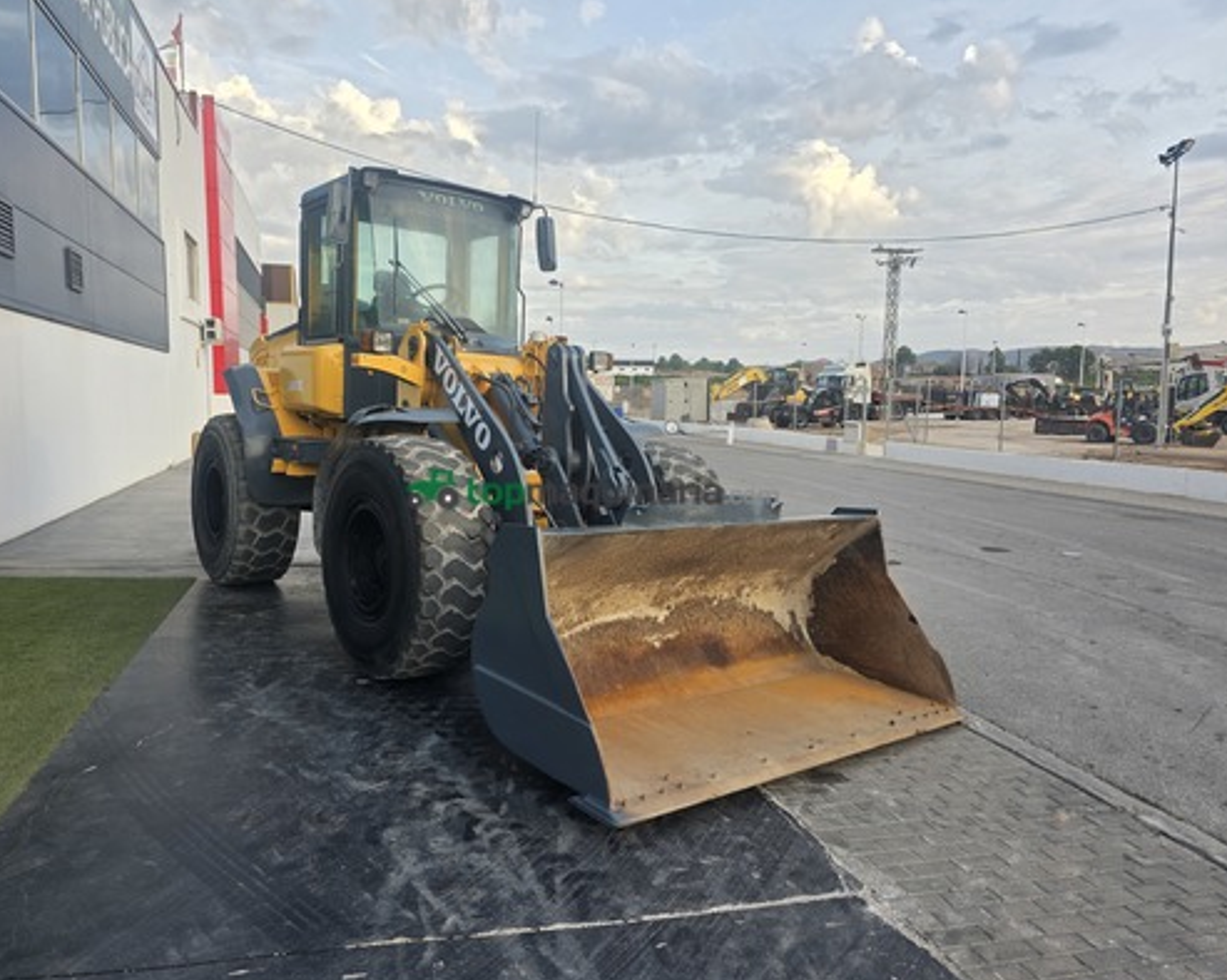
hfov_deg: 68.1
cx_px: 594
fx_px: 908
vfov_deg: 56.8
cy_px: 490
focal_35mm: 25
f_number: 1.7
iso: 12
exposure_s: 1/100
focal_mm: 6.3
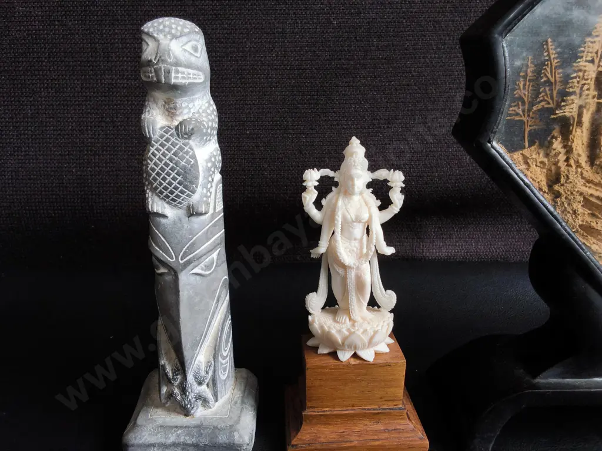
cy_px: 226
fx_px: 470
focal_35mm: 27
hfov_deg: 65.3
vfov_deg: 51.4
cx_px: 301
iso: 125
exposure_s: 1/100
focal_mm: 2.87
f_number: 2
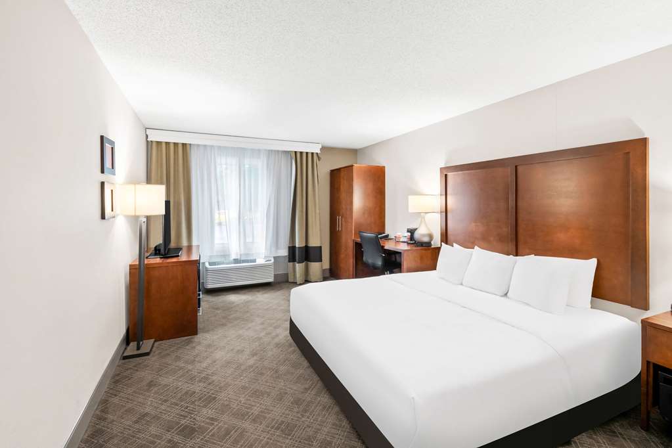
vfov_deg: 77.3
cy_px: 224
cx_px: 336
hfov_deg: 100.4
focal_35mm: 15
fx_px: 280
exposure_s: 1/3
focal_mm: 10
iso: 400
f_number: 8
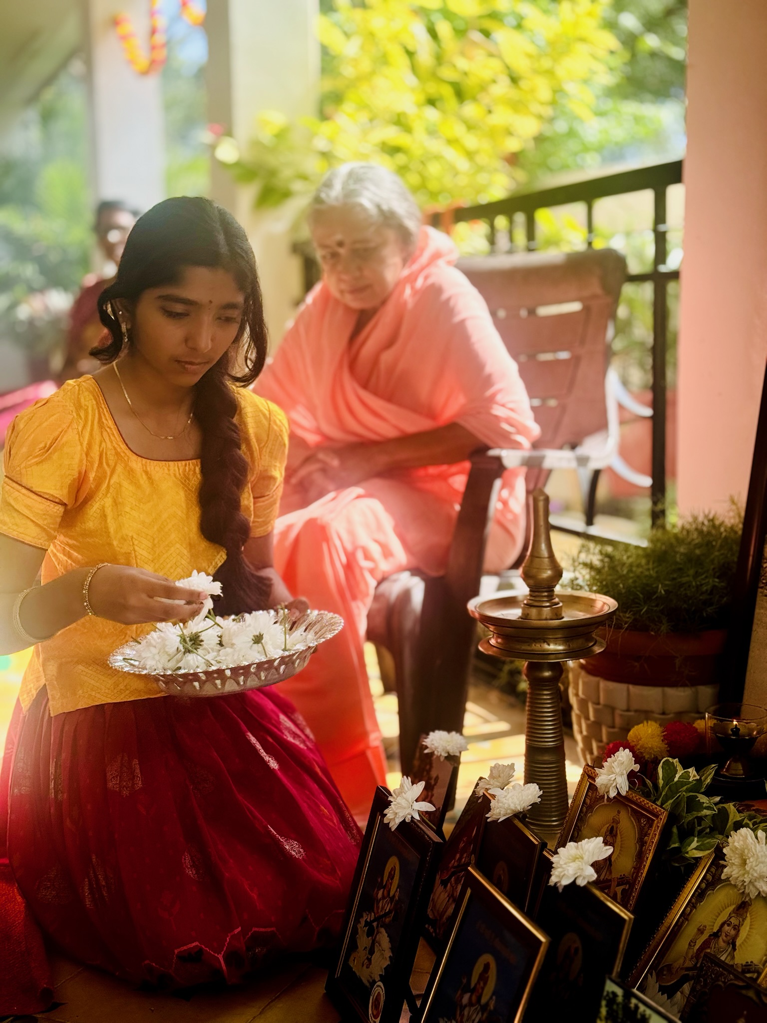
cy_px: 512
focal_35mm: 48
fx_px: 1418
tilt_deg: -7.4
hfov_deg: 30.3
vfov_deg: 39.7
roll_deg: +0.9
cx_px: 384
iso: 64
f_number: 1.78
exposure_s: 1/678
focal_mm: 6.76
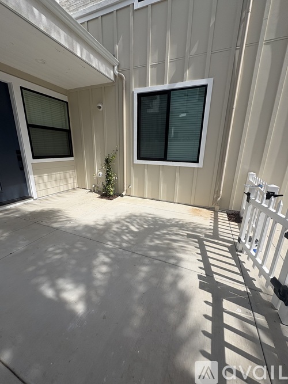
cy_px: 192
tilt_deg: -15.1
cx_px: 144
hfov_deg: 85.7
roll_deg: -2.2
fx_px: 155
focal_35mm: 14
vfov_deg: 102.1
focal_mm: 2.22
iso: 50
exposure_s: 1/2083
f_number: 2.2
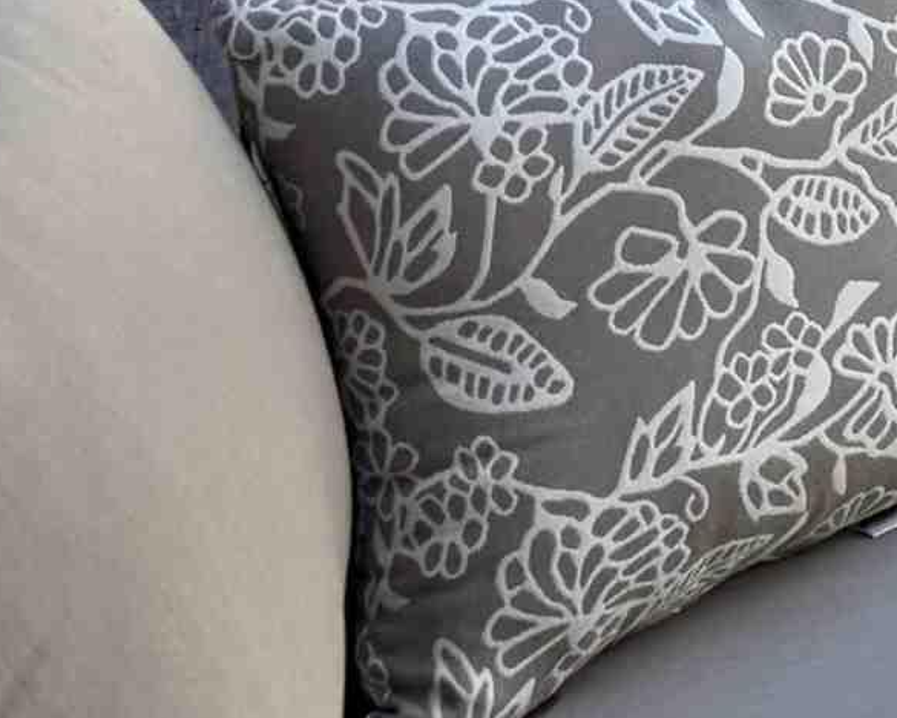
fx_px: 3265
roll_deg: +1.6
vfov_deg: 10.9
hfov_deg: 13.1
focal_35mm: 123
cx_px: 1915
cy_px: -915
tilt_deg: -6.1
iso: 80
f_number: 1.78
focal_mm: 6.76
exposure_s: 1/1770
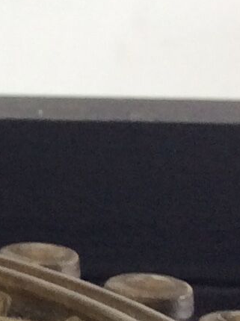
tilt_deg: -15.1
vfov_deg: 10.2
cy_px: 301
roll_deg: -1.0
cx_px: -477
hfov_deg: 6.9
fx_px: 1789
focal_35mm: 193
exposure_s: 1/50
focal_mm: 3.3
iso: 32
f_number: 2.4
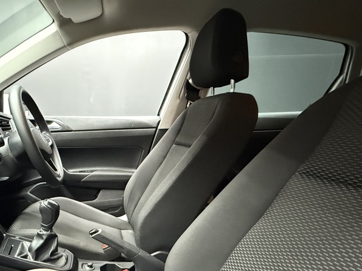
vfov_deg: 52.2
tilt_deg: -21.0
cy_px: 227
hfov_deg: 69.0
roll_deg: -1.4
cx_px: 113
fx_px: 251
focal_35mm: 24
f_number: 2.2
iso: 1600
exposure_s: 1/33
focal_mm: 2.22
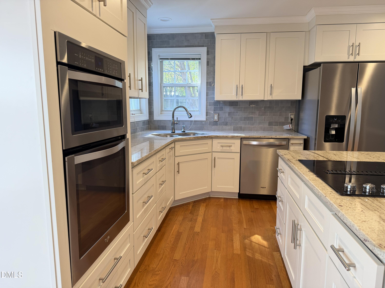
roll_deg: +0.1
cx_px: 192
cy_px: 144
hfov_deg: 71.6
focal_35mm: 24
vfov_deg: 56.8
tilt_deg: -8.0
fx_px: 267
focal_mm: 6.76
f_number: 1.78
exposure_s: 1/60
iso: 100
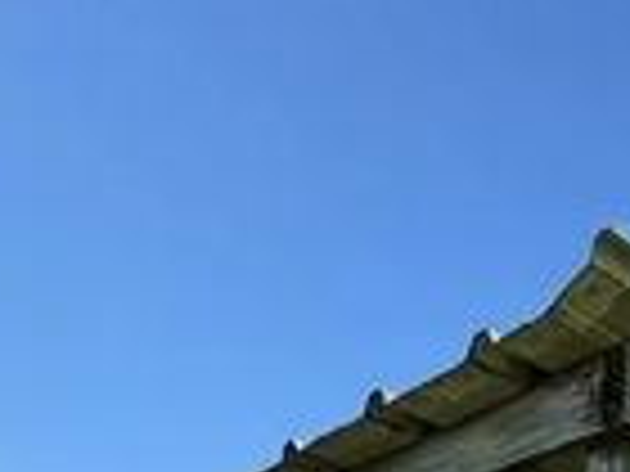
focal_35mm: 64
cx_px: 572
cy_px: 841
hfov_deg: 29.0
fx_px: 1165
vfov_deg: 18.3
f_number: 2.2
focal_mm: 2.22
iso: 50
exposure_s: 1/1600
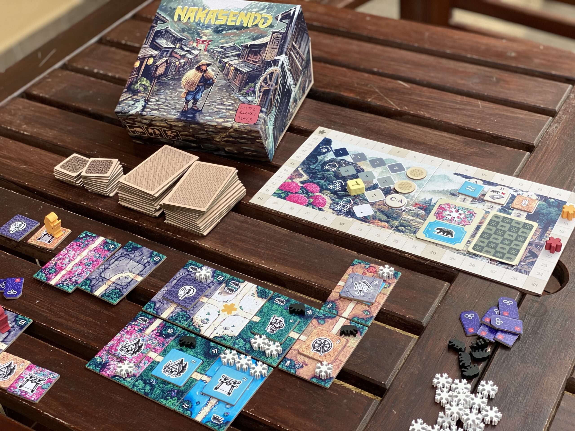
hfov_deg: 36.8
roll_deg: +6.6
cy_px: 216
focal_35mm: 52
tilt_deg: -39.7
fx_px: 864
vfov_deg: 28.0
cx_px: 288
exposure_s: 1/122
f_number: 2
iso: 32
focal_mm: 6
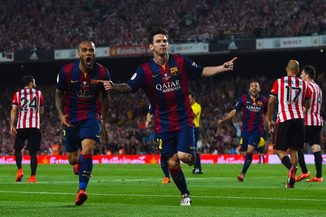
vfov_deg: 16.6
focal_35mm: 82
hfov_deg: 24.8
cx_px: 163
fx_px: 742
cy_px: 108
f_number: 4
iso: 2500
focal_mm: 82
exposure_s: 1/1250
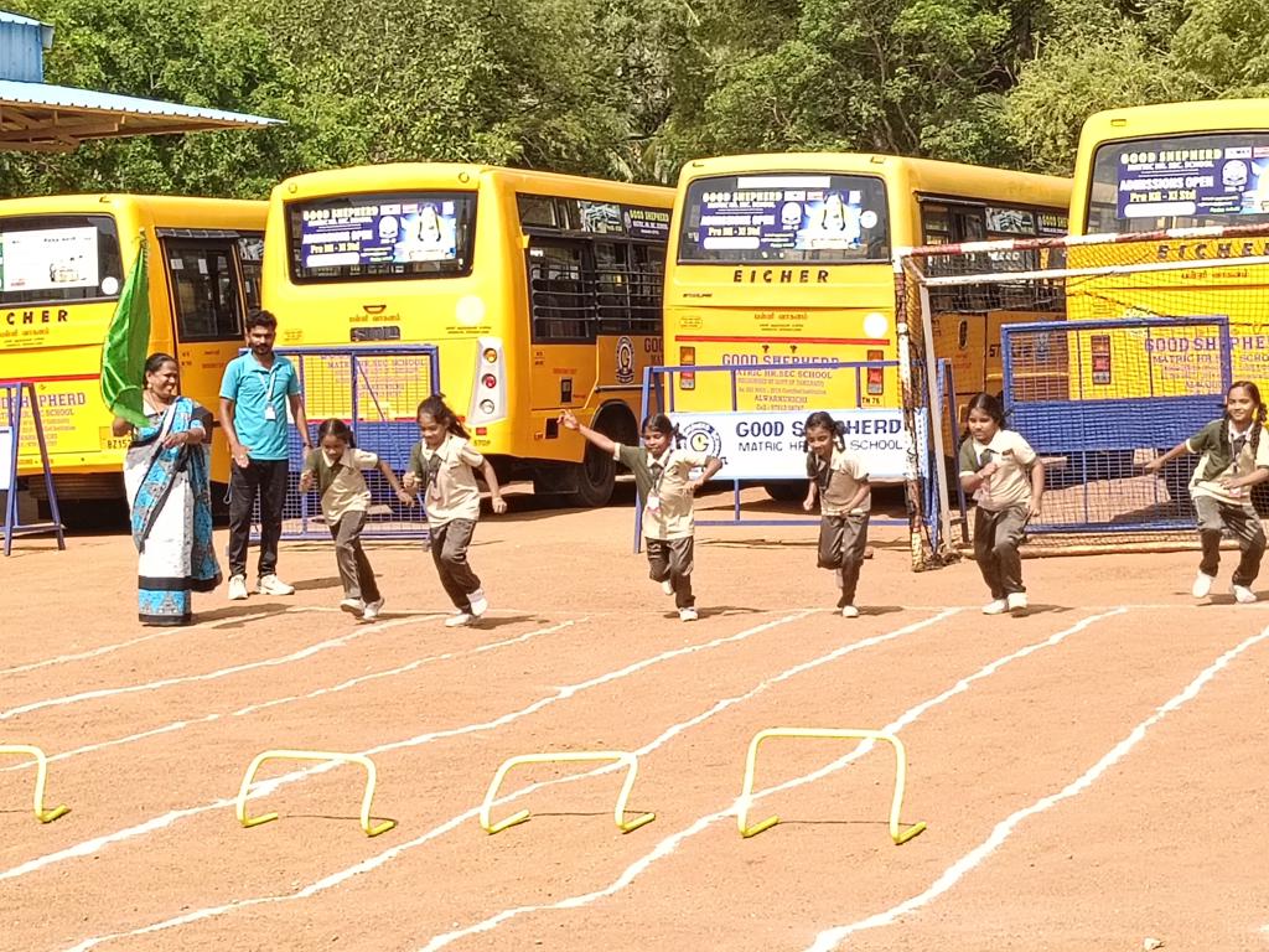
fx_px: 2896
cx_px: 634
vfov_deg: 18.7
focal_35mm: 79
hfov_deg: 24.7
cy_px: 476
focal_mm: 3.98
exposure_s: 1/499
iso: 64
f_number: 1.8
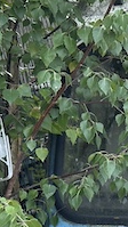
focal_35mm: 210
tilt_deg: -9.5
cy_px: 229
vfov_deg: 10.2
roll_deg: -0.2
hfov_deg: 5.4
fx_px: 1267
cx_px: 383
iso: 80
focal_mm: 6.86
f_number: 1.78
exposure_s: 1/119
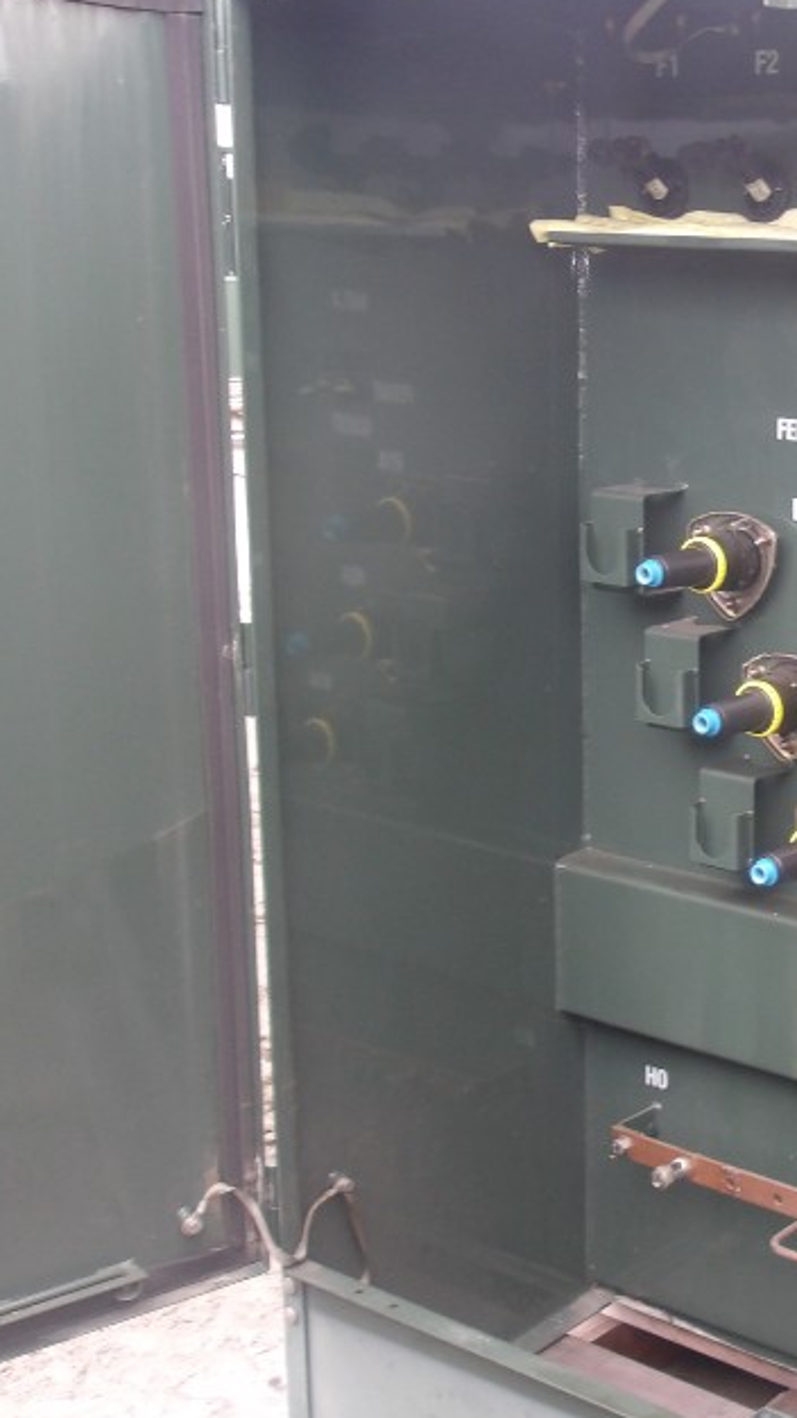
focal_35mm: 47
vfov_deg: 43.7
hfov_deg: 22.9
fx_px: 1766
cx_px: 1005
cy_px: 711
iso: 160
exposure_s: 1/25
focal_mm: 4.9
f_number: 3
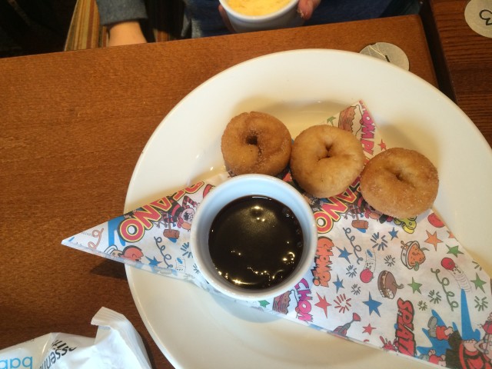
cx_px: 246
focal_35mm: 29
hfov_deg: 61.7
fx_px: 412
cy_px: 184
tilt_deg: -70.8
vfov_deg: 48.2
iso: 125
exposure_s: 1/30
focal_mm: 4.15
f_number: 2.2
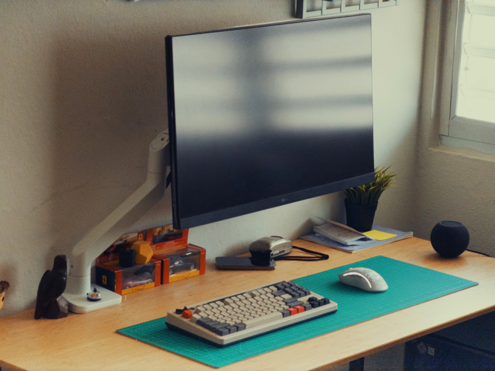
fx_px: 1430
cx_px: 248
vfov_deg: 14.8
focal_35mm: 100
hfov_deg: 19.6
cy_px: 186
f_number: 2.8
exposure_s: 1/108
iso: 400
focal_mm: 16.89
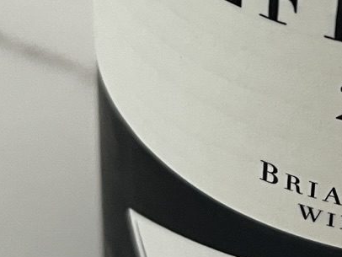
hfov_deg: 14.8
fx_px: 1265
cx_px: 422
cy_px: -43
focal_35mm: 128
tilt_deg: -34.5
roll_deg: -7.5
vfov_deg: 11.4
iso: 200
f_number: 1.6
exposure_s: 1/60
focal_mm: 5.1
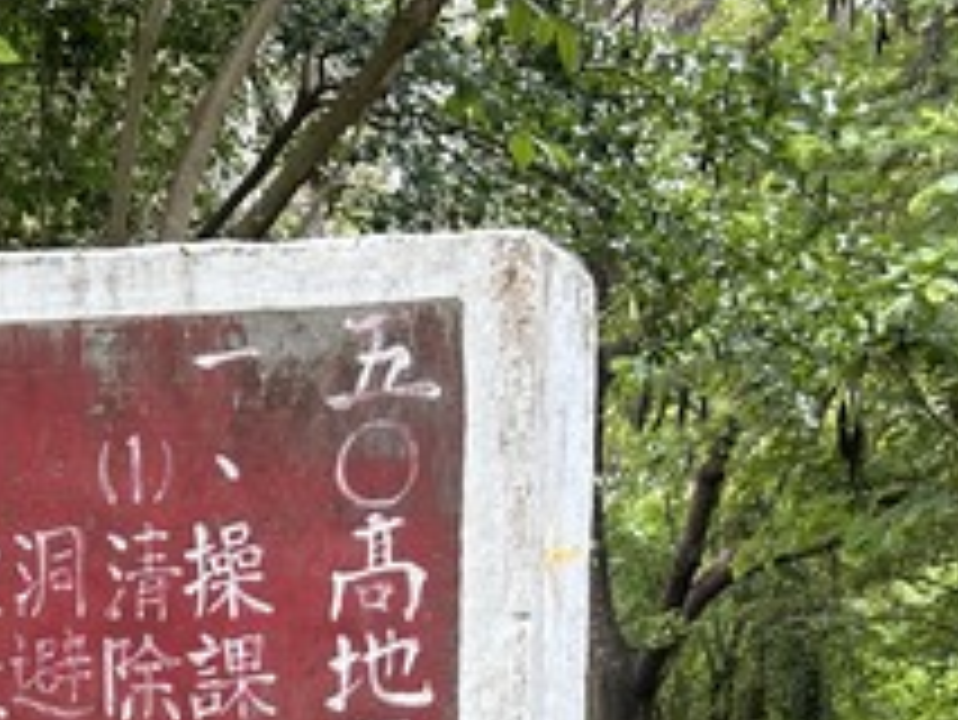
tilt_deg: -10.9
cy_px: 1145
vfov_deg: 14.3
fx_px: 2631
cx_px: 198
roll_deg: +0.4
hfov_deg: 20.4
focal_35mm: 95
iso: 40
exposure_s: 1/230
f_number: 1.5
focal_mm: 5.7
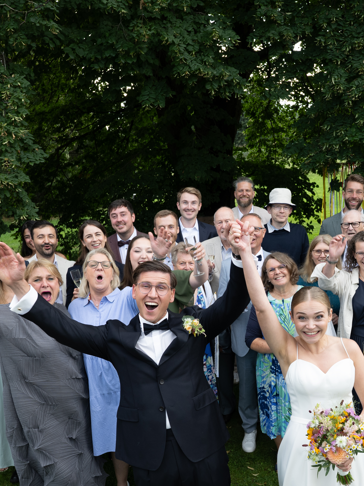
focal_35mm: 36
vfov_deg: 50.5
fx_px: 505
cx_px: 241
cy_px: 319
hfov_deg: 39.2
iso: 160
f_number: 3.5
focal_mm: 14
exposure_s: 1/160
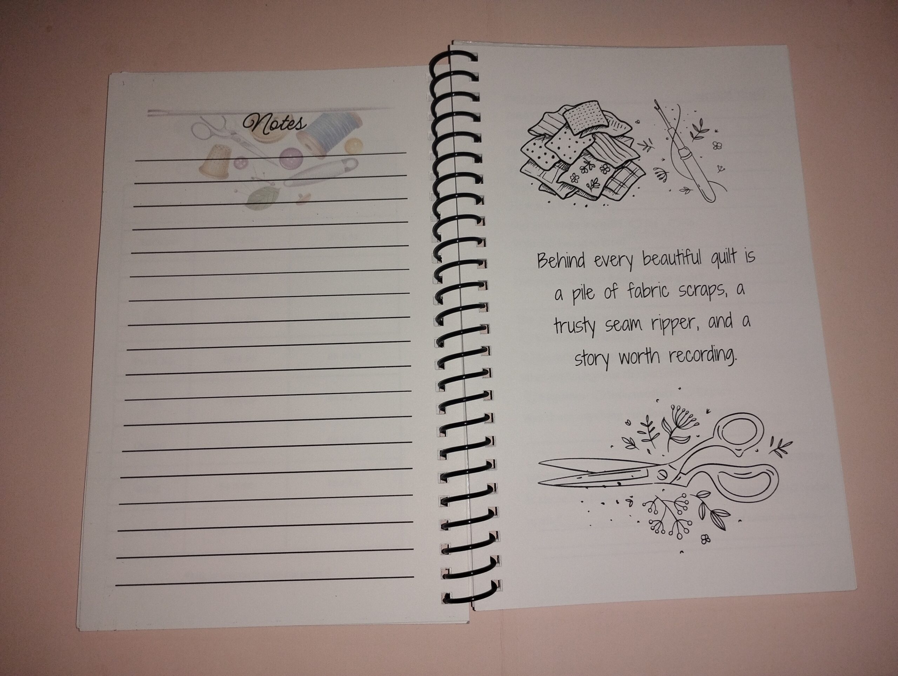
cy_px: 338
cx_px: 449
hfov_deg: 63.4
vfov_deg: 49.9
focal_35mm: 28
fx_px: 727
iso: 300
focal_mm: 4.26
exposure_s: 1/120
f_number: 1.8
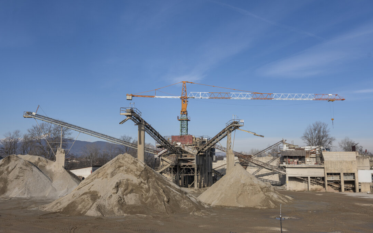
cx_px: 188
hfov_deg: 58.2
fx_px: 335
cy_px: 112
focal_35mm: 33
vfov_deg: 38.3
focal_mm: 32
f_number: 6.3
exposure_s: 1/2000
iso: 250
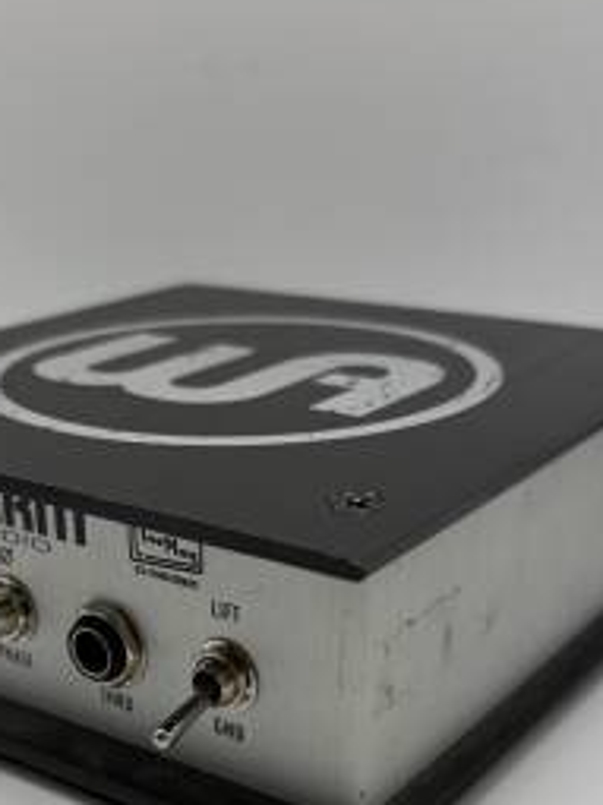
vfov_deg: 35.6
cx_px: 218
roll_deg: +2.1
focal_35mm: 53
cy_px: 571
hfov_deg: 27.4
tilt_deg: -22.8
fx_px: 1232
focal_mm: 5.96
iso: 100
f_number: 1.6
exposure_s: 1/119
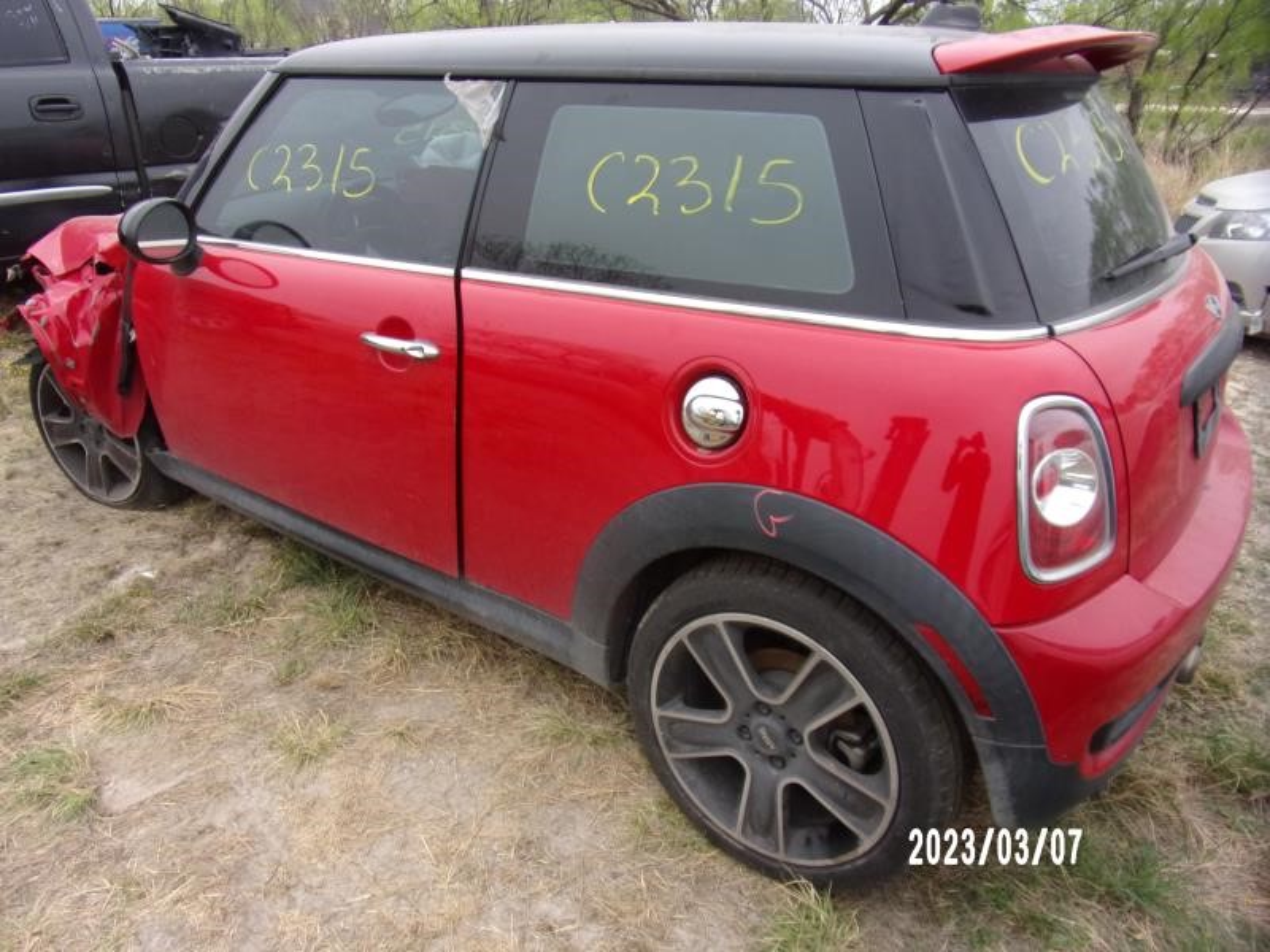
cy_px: 476
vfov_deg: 56.8
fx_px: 881
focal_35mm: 24
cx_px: 635
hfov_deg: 71.6
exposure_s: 1/125
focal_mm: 4.3
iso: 80
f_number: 3.3
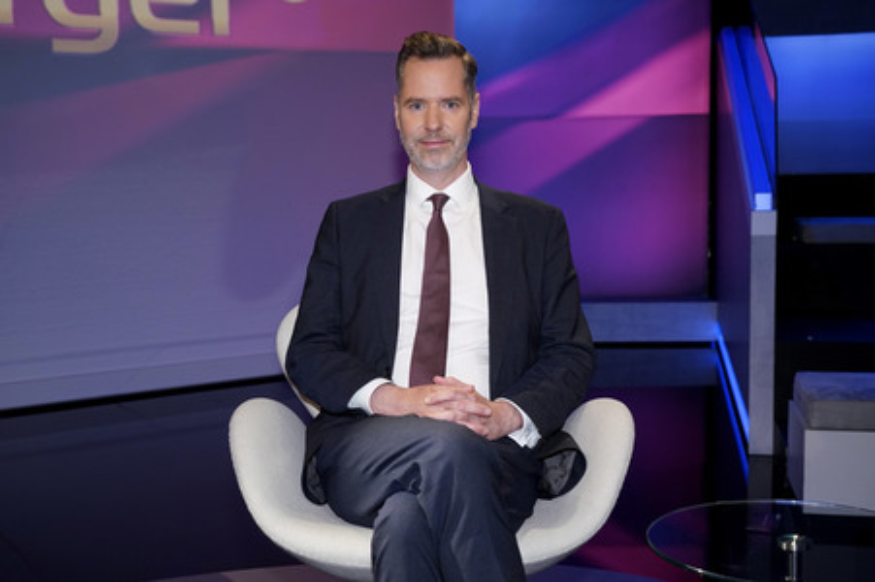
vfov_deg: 35.9
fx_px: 899
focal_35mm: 37
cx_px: 438
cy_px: 291
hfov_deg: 51.9
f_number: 5
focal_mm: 37
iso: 2000
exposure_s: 1/125
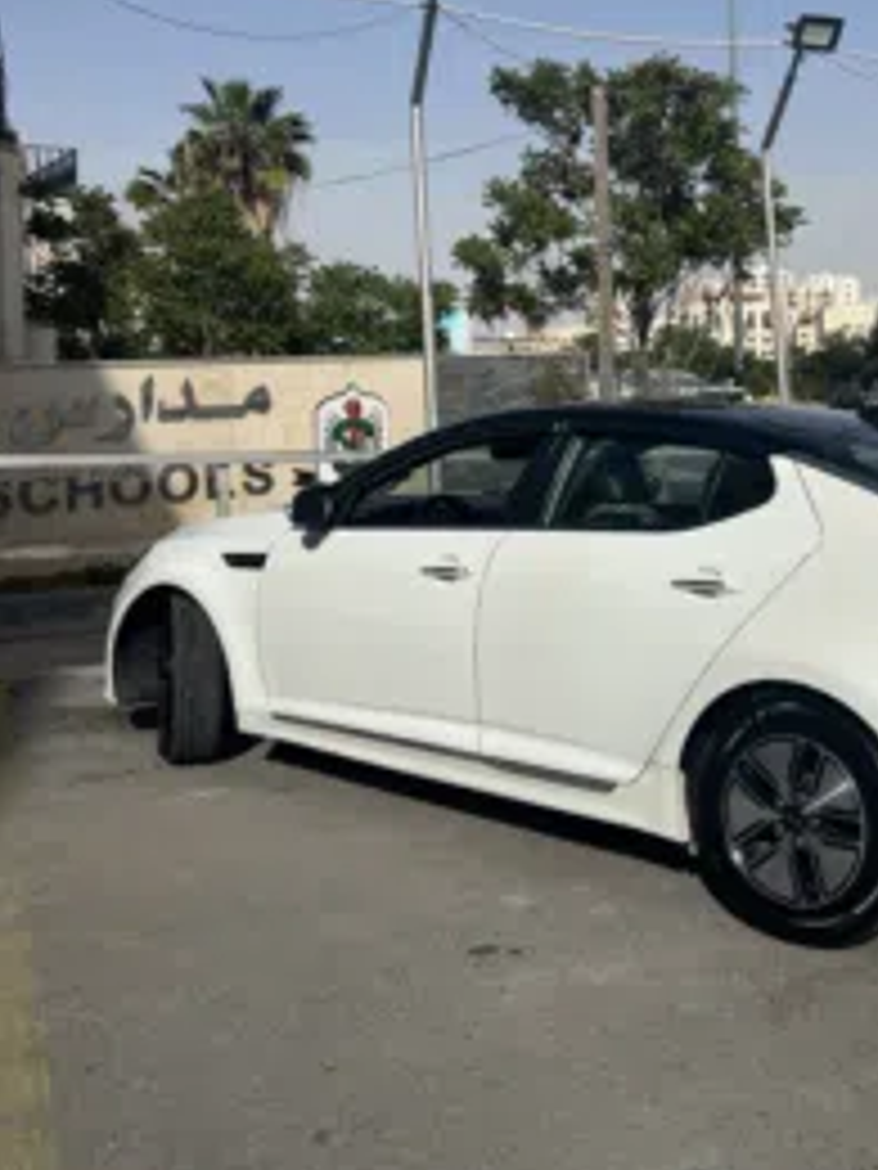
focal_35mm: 40
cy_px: 338
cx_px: 671
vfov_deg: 45.6
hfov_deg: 35.1
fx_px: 1353
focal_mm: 5.7
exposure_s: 1/8696
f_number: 1.5
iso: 50
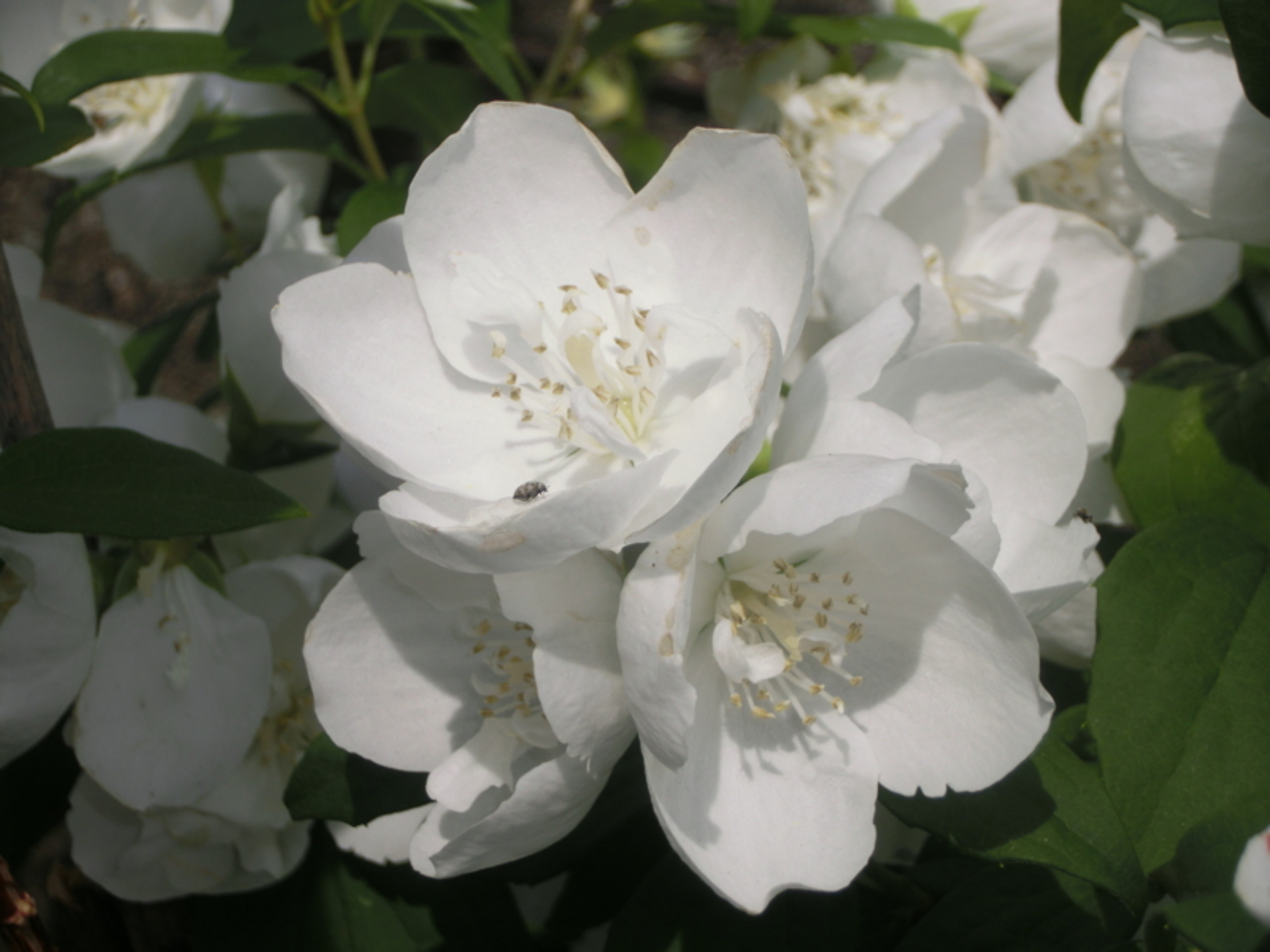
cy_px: 476
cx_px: 635
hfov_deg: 17.9
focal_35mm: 110
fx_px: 4036
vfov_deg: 13.5
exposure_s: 1/800
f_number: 5.4
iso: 80
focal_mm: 19.54
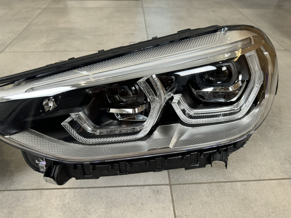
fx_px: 202
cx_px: 146
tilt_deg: -42.1
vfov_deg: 56.8
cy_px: 109
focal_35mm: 24
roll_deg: +0.0
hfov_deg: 71.6
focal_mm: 6.76
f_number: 1.78
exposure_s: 1/121
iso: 200
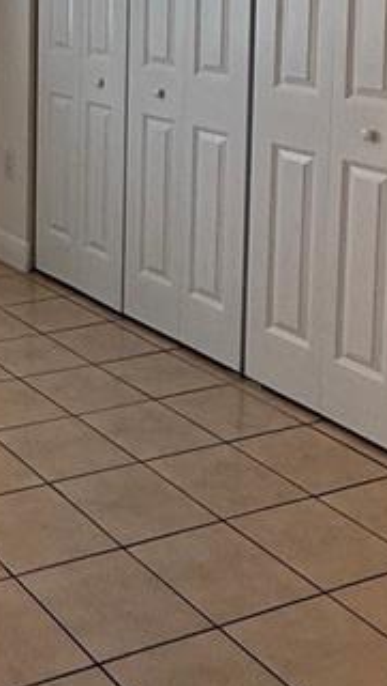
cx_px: -197
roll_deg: +1.0
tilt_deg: -3.4
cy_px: 30
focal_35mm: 57
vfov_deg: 34.0
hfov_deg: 18.6
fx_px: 1038
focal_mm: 2.22
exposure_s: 1/344
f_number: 2.2
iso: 64
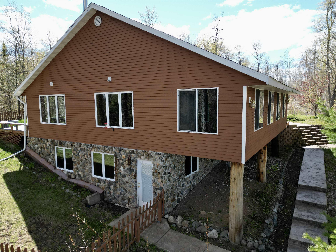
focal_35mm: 24
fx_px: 233
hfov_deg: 71.6
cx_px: 168
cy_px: 126
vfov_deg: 56.8
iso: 100
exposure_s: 1/1000
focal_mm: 6.72
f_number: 1.7
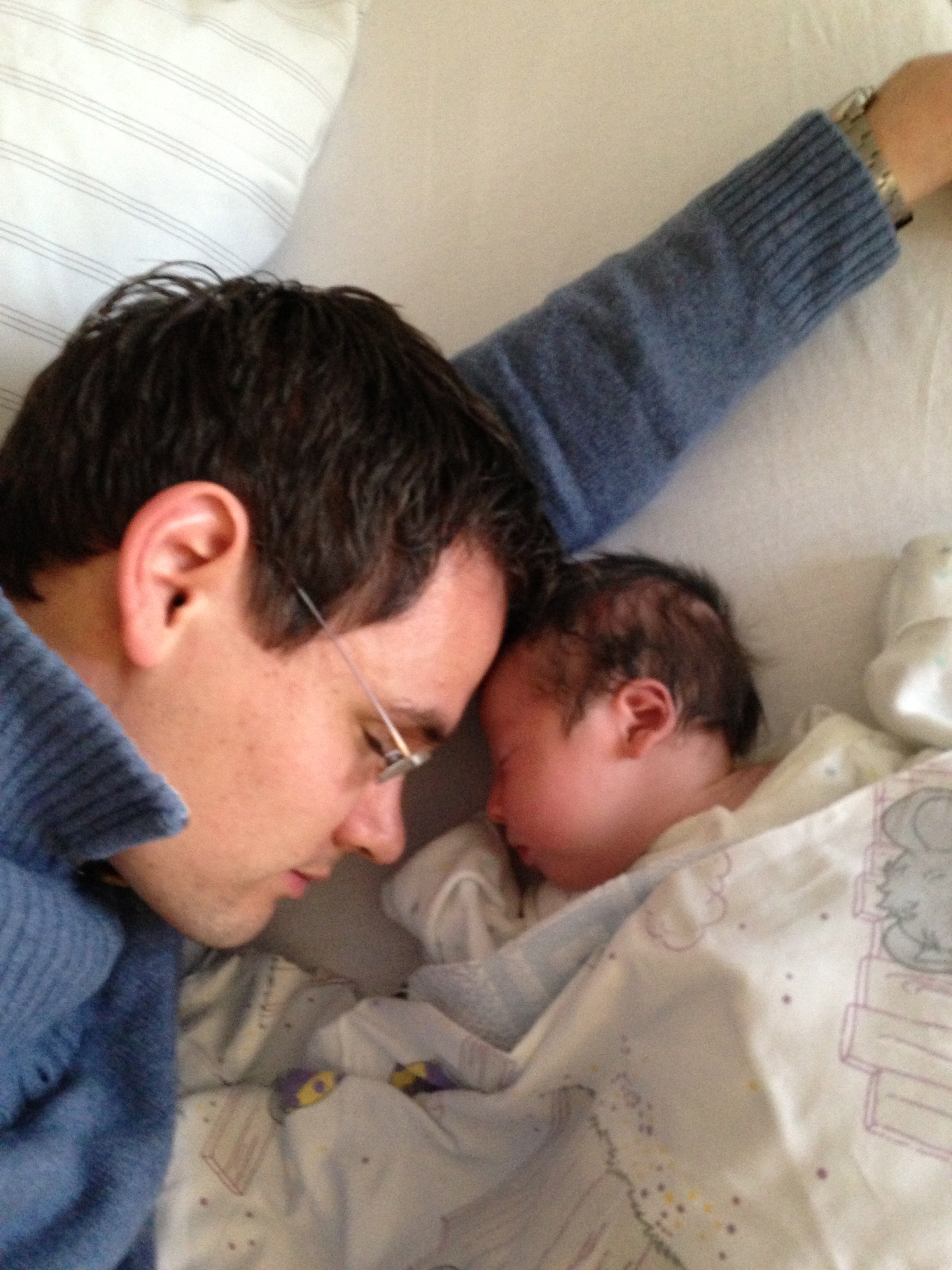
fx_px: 1210
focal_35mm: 33
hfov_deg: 42.9
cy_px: 635
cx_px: 476
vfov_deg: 55.4
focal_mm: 4.13
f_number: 2.4
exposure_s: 1/15
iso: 500
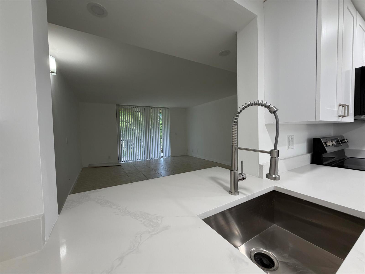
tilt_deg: -3.0
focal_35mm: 14
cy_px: 137
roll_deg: +1.6
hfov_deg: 102.1
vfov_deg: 85.7
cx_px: 182
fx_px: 148
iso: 200
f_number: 2.2
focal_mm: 2.22
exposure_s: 1/120
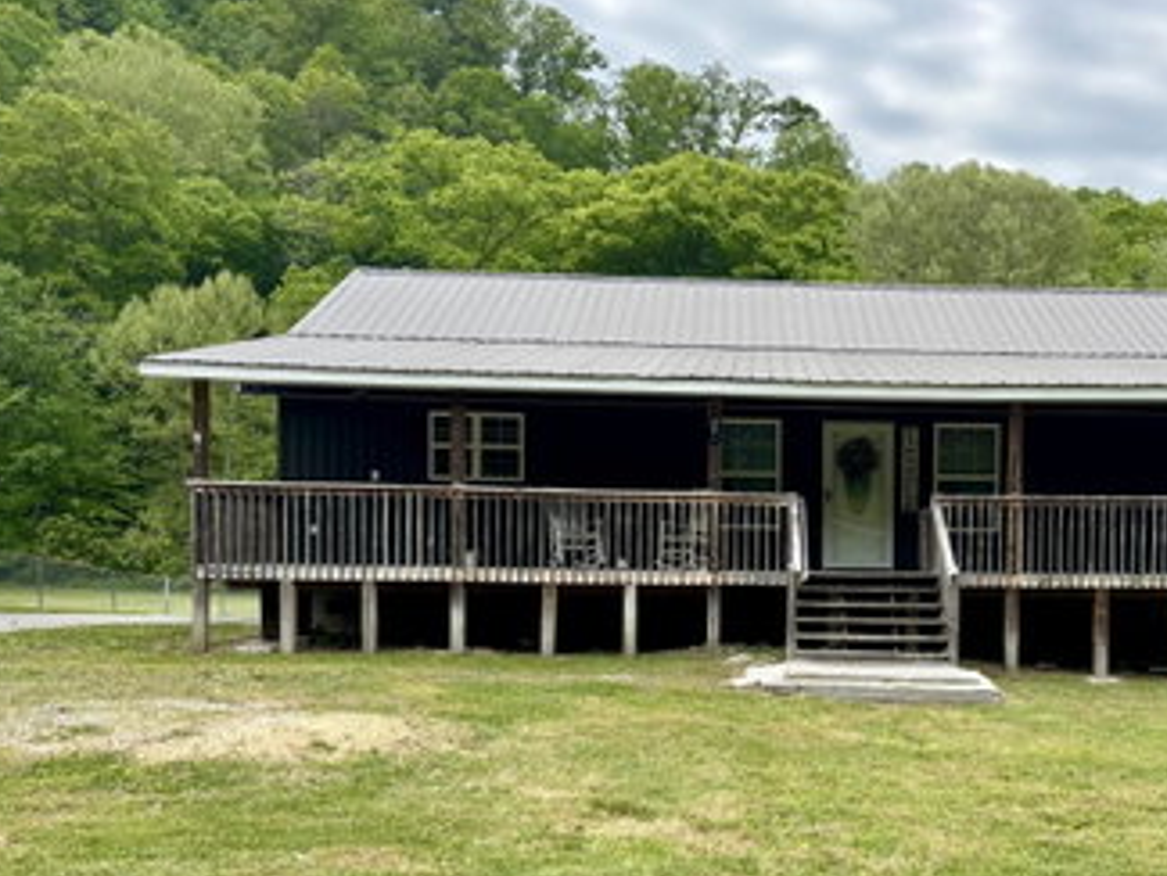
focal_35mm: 41
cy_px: 589
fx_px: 1383
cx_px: 862
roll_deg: -0.7
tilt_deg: -1.0
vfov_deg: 34.8
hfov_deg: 44.4
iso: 50
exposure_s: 1/1418
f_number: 1.6
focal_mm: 5.96
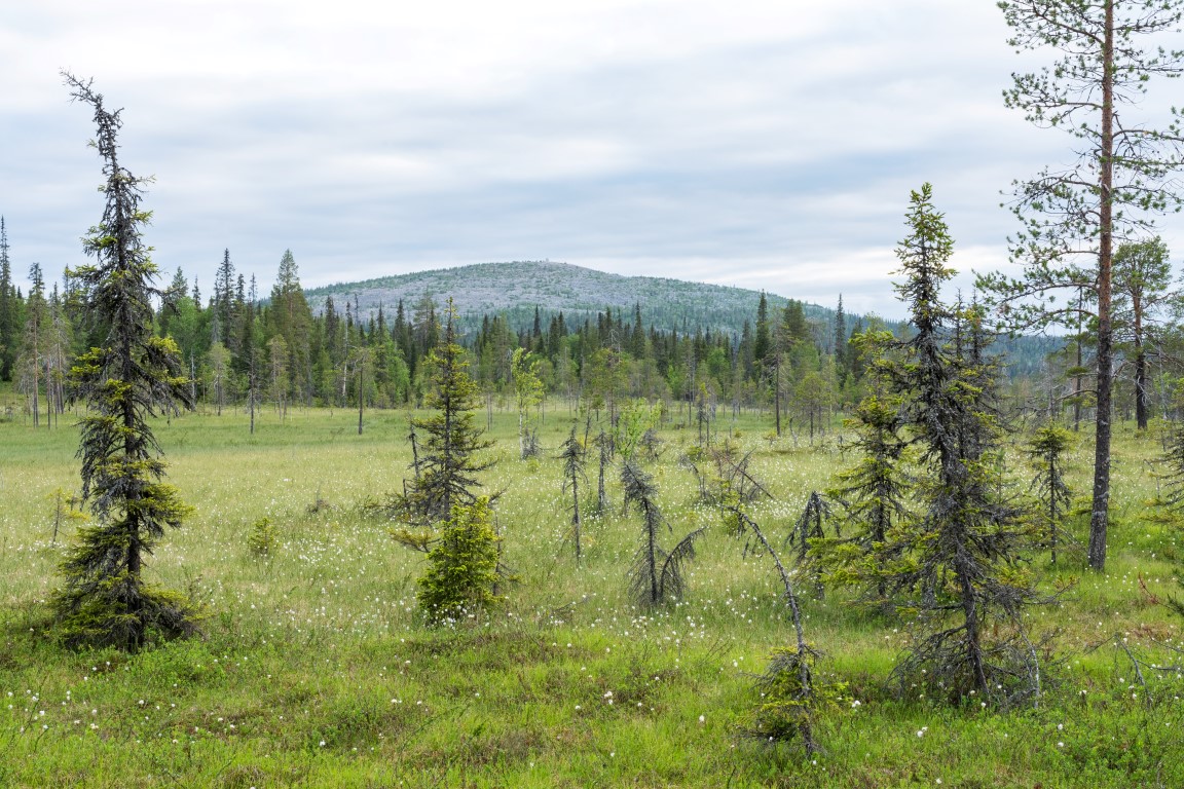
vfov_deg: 27.5
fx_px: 1611
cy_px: 394
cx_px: 592
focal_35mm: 49
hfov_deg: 40.3
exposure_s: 1/100
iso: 800
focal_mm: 49
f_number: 16
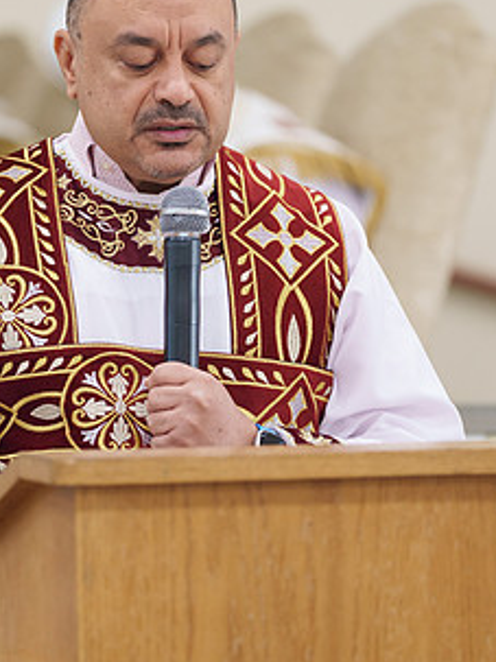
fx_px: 6405
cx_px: 144
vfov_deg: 5.9
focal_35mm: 335
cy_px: 268
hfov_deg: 4.4
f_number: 2.8
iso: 1250
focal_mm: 182
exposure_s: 1/160
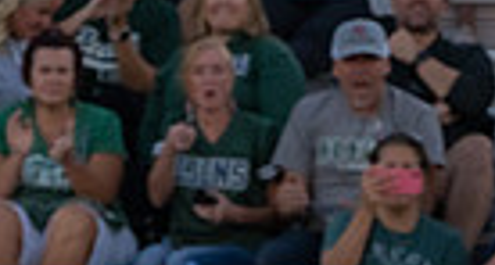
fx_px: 24144
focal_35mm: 1860
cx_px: 255
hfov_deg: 1.2
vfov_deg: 0.6
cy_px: 684
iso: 2500
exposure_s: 1/1250
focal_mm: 400
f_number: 5.6
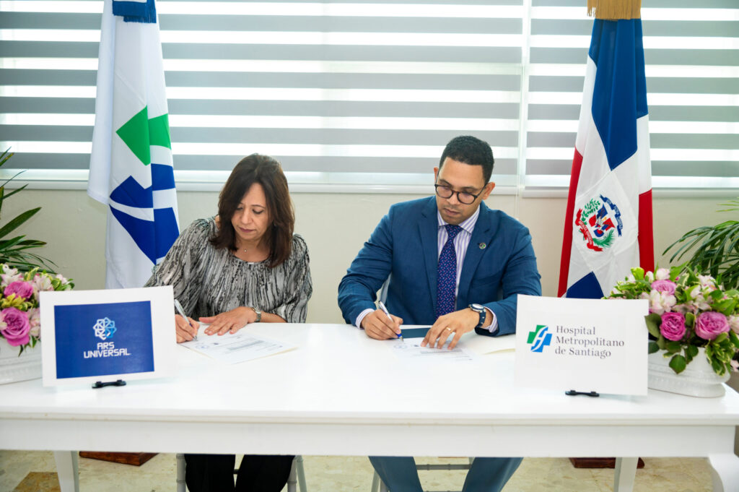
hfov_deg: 48.5
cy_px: 246
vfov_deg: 33.3
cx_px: 370
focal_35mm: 40
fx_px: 820
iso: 250
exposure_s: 1/125
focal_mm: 40
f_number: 4
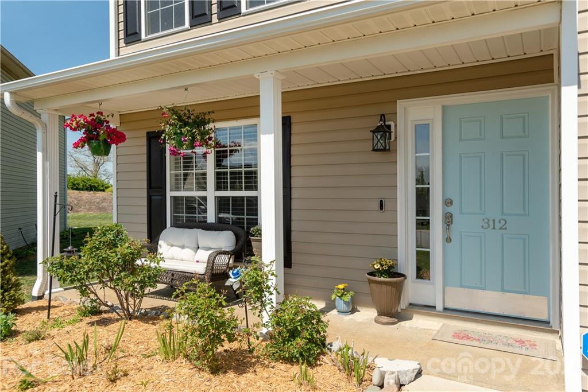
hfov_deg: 71.5
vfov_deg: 51.3
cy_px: 196
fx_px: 408
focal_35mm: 25
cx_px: 294
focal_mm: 25
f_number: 7.1
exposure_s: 1/1000
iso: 320
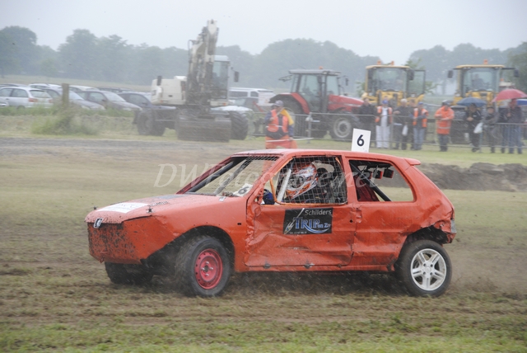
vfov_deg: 8.3
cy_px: 176
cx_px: 264
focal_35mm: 165
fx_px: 2418
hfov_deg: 12.4
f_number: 5.3
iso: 500
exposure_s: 1/500
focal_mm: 110
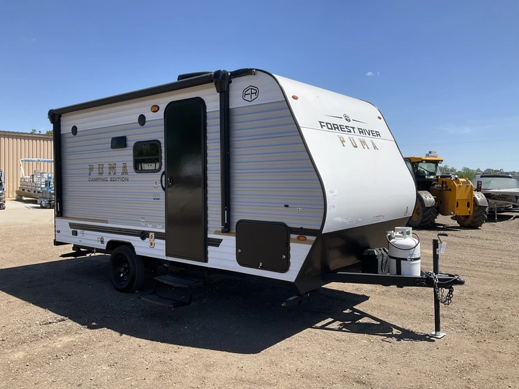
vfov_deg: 48.3
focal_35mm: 29
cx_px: 260
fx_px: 435
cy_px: 194
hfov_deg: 61.6
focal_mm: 3
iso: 25
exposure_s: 1/1626
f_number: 1.8
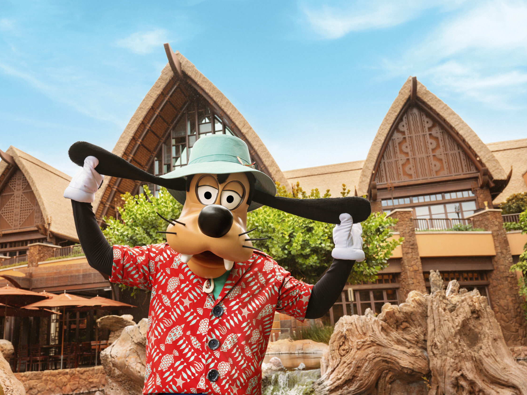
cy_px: 200
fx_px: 487
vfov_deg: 44.2
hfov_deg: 56.6
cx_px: 226
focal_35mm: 32
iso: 320
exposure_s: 1/400
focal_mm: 29
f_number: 6.3
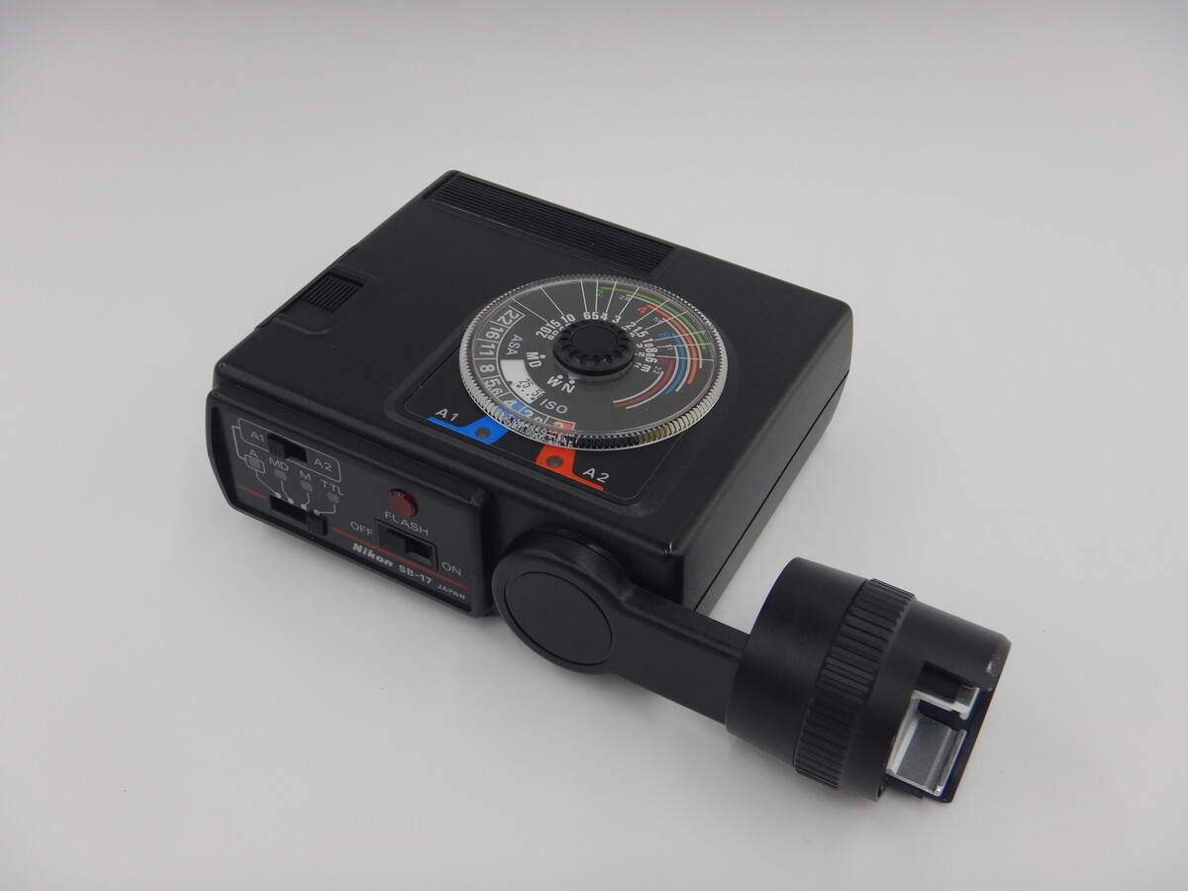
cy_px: 446
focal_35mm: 40
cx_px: 594
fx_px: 1373
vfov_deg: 36.0
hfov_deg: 46.8
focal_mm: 7.2
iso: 125
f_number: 4.2
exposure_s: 1/50
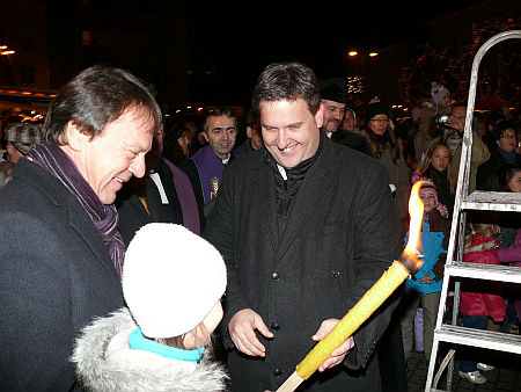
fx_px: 527
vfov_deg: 40.7
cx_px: 260
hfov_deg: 52.6
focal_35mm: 35
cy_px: 196
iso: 100
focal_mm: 7.4
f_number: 2.8
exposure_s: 1/30
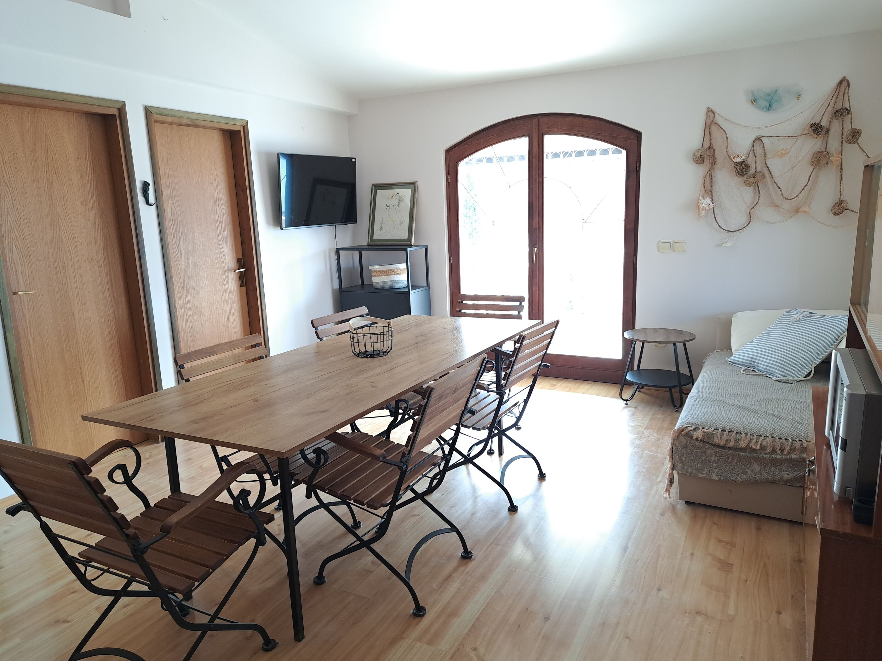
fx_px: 612
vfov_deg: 56.8
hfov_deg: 71.6
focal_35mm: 24
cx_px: 441
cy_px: 330
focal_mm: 5.23
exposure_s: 1/50
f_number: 1.8
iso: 250
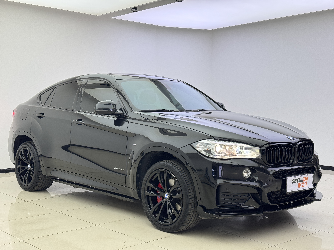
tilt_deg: -2.8
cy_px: 125
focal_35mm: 48
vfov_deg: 30.3
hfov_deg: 39.7
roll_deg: -0.6
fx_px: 463
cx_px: 167
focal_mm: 6.76
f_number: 1.78
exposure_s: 1/84
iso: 80
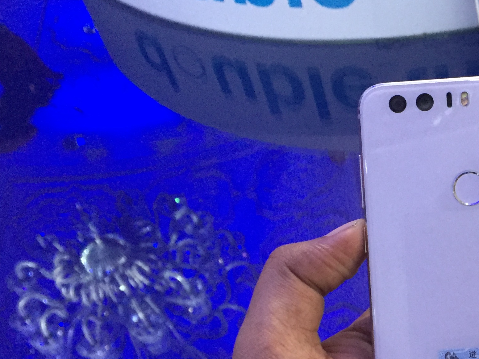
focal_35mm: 61
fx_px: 844
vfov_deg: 23.4
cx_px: 459
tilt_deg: -50.4
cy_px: 318
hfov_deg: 29.9
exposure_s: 1/33
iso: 250
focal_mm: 4.15
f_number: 2.2
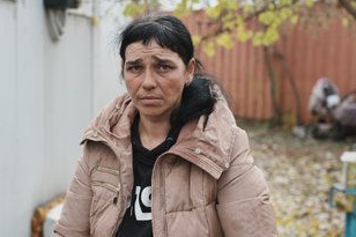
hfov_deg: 31.0
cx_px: 171
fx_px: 642
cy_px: 115
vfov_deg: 20.9
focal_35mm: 65
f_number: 3.5
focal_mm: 50
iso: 400
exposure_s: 1/2000
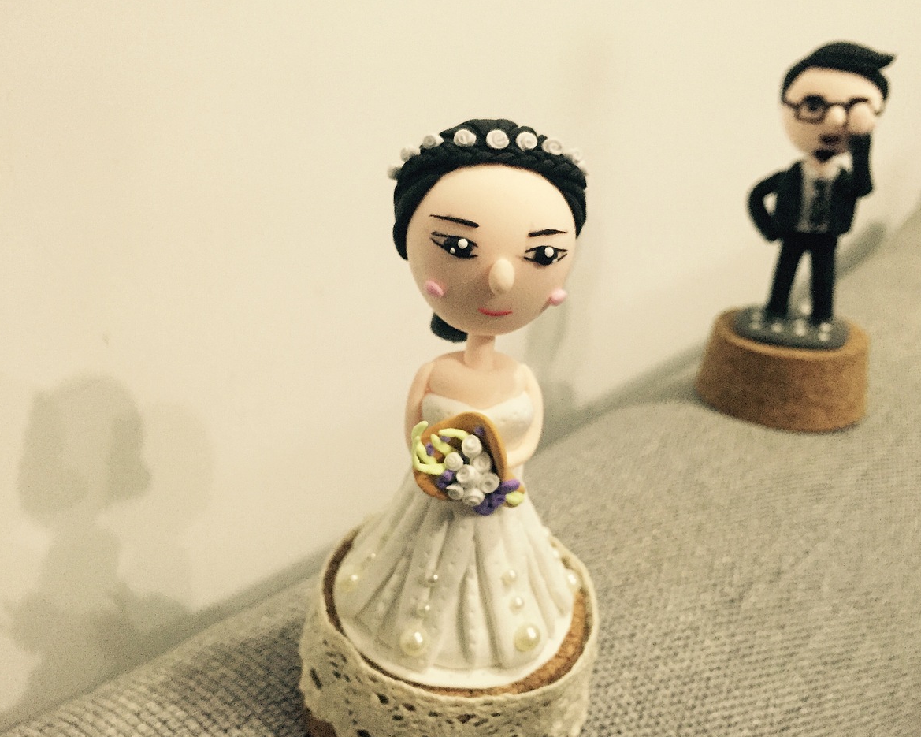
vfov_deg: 47.1
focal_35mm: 31
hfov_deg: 57.1
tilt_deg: -27.4
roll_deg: -2.8
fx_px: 845
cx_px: 500
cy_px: 374
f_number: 2.2
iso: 250
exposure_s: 1/20
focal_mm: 4.15
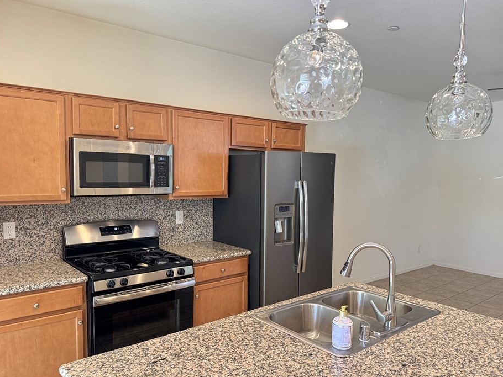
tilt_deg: -5.8
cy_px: 207
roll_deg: -1.8
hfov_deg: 65.3
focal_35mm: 27
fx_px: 392
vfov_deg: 51.3
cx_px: 255
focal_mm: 6.76
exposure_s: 1/60
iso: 320
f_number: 1.78
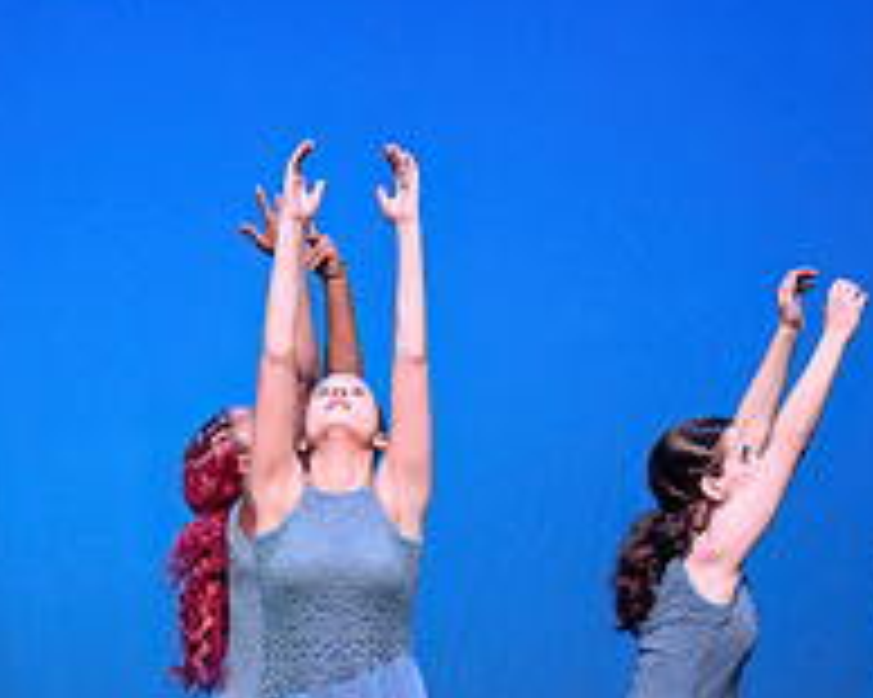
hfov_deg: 5.6
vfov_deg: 4.5
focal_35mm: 343
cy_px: 628
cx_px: 245
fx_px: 8858
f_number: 2.8
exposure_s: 1/500
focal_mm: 102
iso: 1250
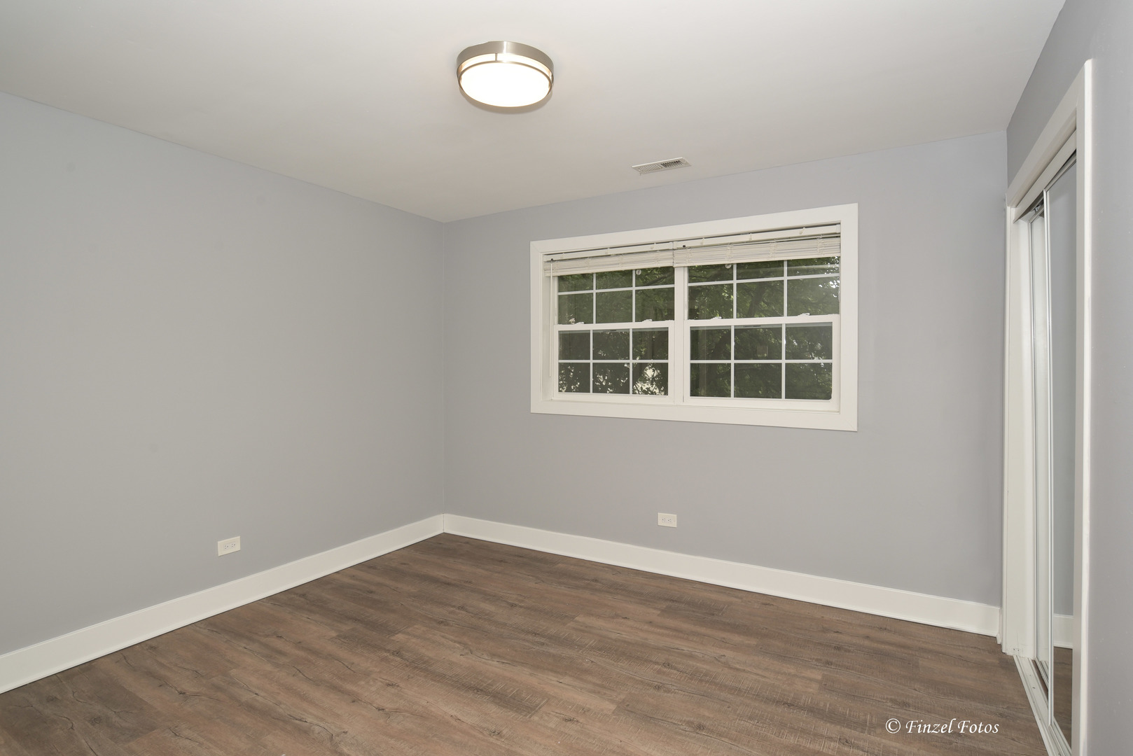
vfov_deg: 67.4
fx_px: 567
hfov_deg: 90.0
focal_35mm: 18
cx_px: 566
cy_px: 378
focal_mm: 18
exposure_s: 1/80
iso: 400
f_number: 8
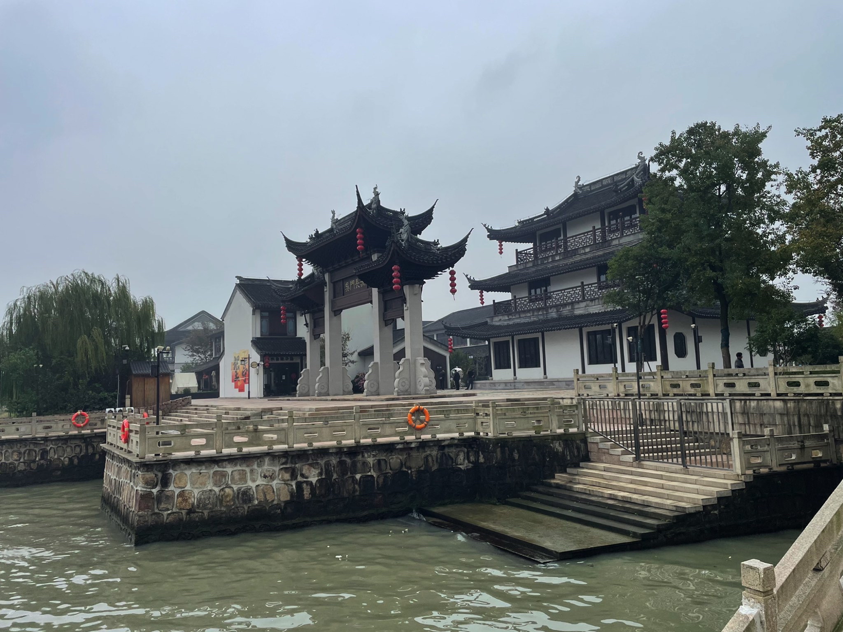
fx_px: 633
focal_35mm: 26
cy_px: 316
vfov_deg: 53.1
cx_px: 422
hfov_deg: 67.3
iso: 32
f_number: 1.6
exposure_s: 1/1147
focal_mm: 4.2
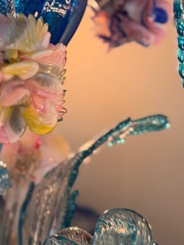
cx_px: -18
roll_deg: +0.2
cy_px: -207
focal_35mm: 182
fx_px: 1290
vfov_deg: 10.2
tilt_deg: +6.3
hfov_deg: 8.1
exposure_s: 1/100
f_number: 1.78
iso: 100
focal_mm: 6.76
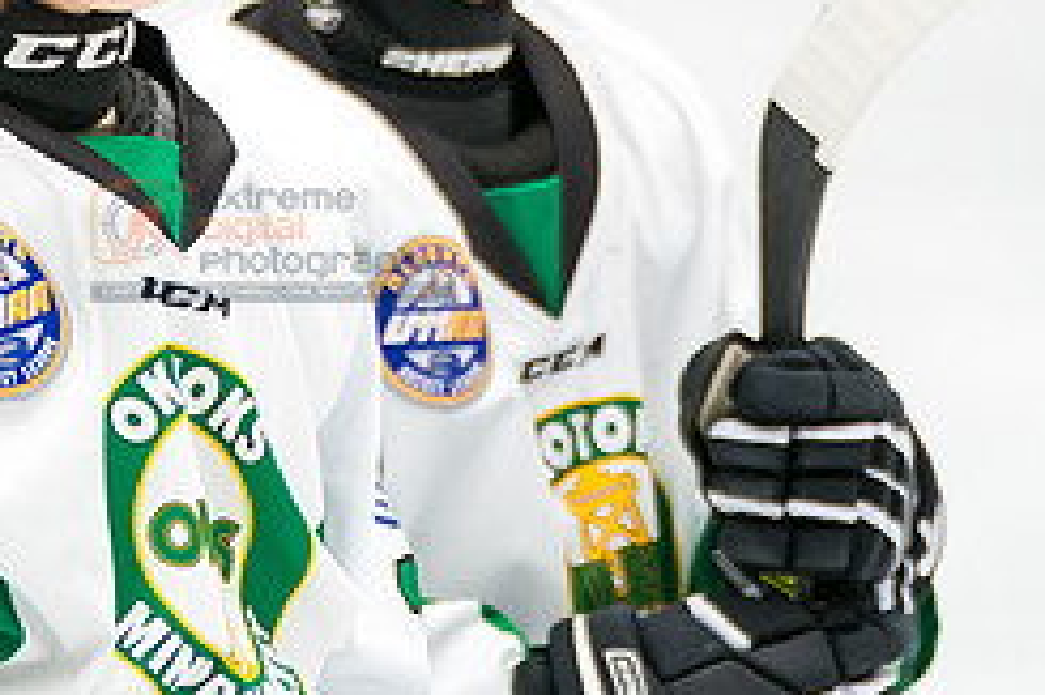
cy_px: -67
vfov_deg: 1.4
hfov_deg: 2.1
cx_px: 273
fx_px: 28224
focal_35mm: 973
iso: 3200
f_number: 3.2
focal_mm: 300
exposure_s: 1/1250
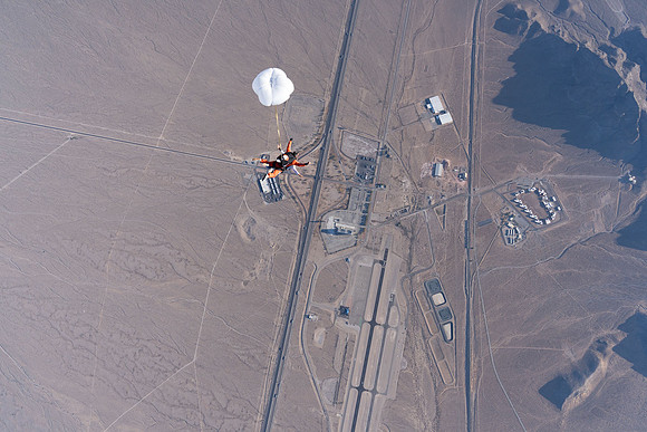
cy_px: 216
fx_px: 431
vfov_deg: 53.2
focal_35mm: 24
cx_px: 324
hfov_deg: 73.7
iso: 800
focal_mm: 24
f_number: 7.1
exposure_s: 1/2000
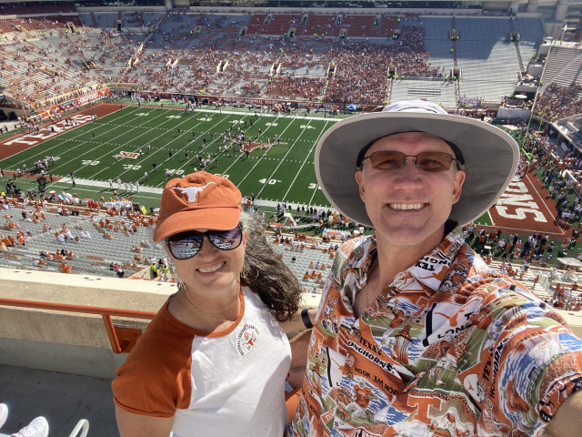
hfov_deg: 73.9
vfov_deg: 58.9
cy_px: 218
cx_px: 291
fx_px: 387
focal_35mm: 23
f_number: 2.2
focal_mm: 2.71
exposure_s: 1/515
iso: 25
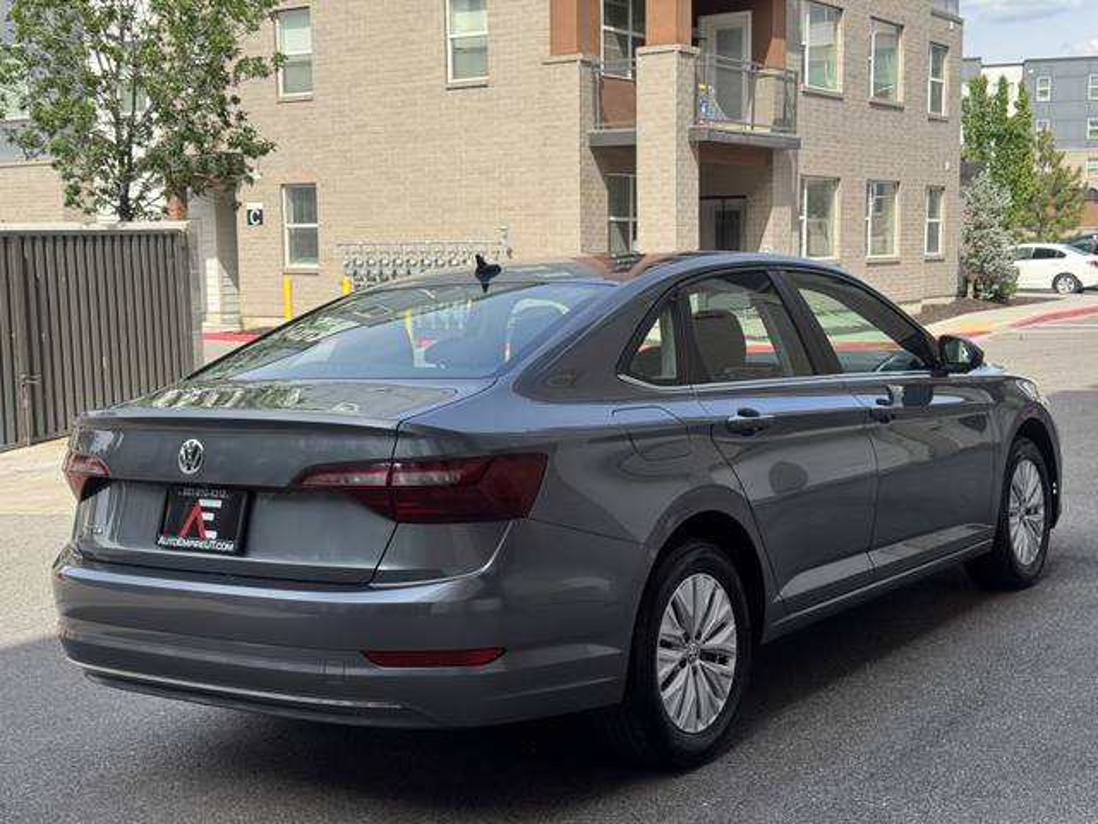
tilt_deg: -6.4
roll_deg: +0.3
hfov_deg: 39.7
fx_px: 1523
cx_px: 549
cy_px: 412
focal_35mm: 48
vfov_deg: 30.3
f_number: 1.78
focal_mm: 6.76
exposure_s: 1/1923
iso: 64
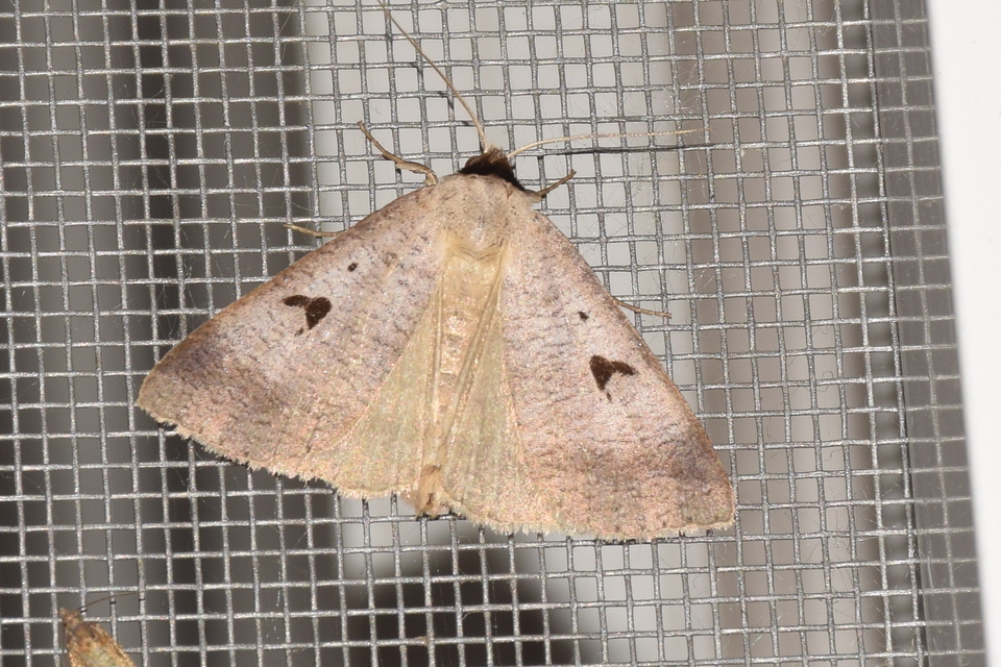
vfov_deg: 6.5
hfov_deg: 9.8
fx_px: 5839
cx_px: 500
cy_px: 334
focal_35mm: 210
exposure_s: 1/160
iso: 100
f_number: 13
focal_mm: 140
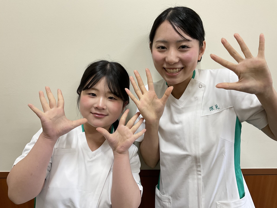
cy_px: 104
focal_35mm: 29
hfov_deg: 61.7
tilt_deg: -16.2
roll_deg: -1.5
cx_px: 138
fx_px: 232
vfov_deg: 48.2
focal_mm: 3
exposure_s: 1/72
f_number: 1.8
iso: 64
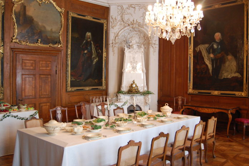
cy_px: 83
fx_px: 228
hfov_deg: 57.3
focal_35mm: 33
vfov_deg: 39.9
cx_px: 124
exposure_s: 1/8
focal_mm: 22
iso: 900
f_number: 3.8
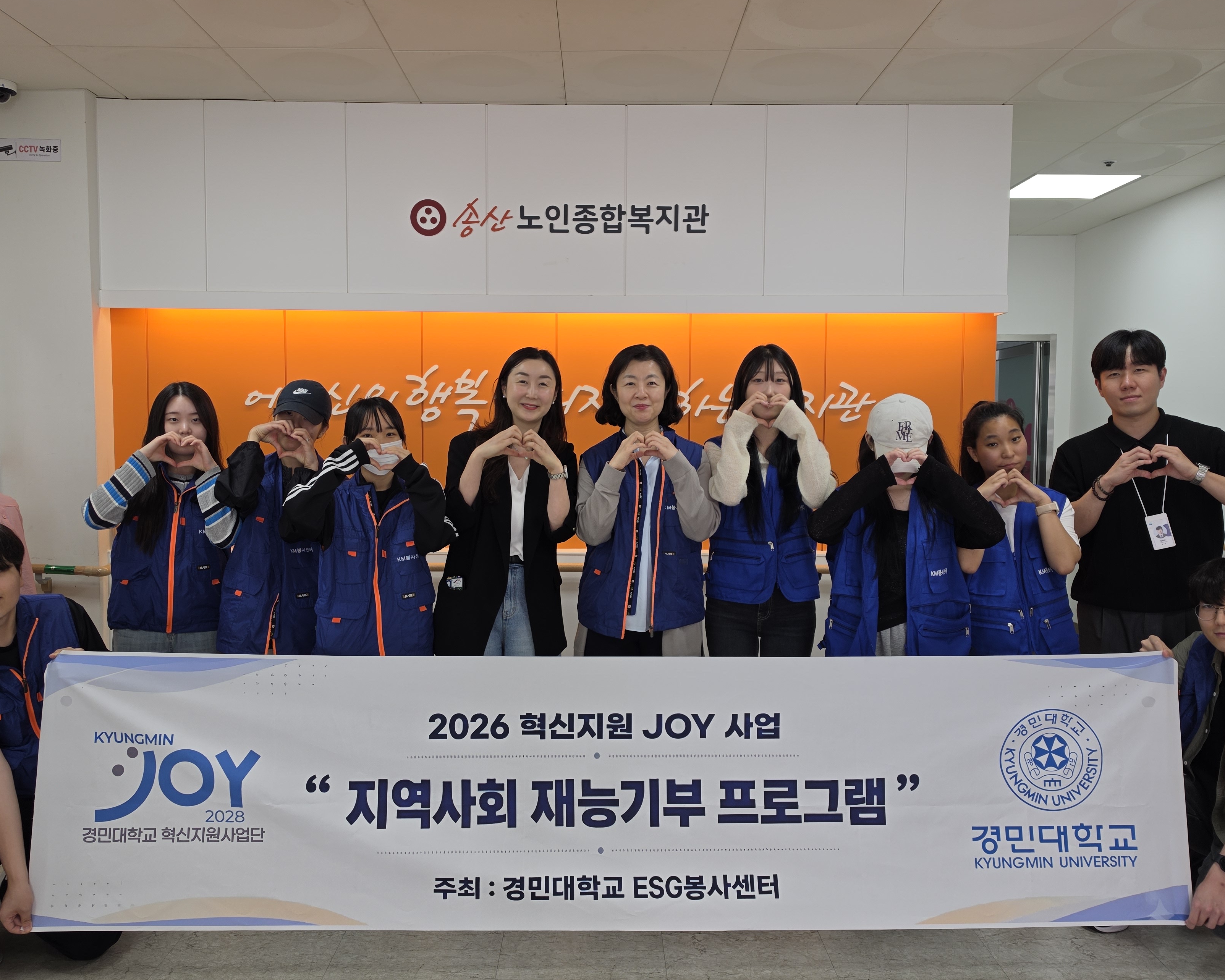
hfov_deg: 62.2
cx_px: 598
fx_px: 1015
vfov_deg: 51.5
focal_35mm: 28
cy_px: 488
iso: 16
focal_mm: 6.5
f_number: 1.4
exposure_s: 1/120
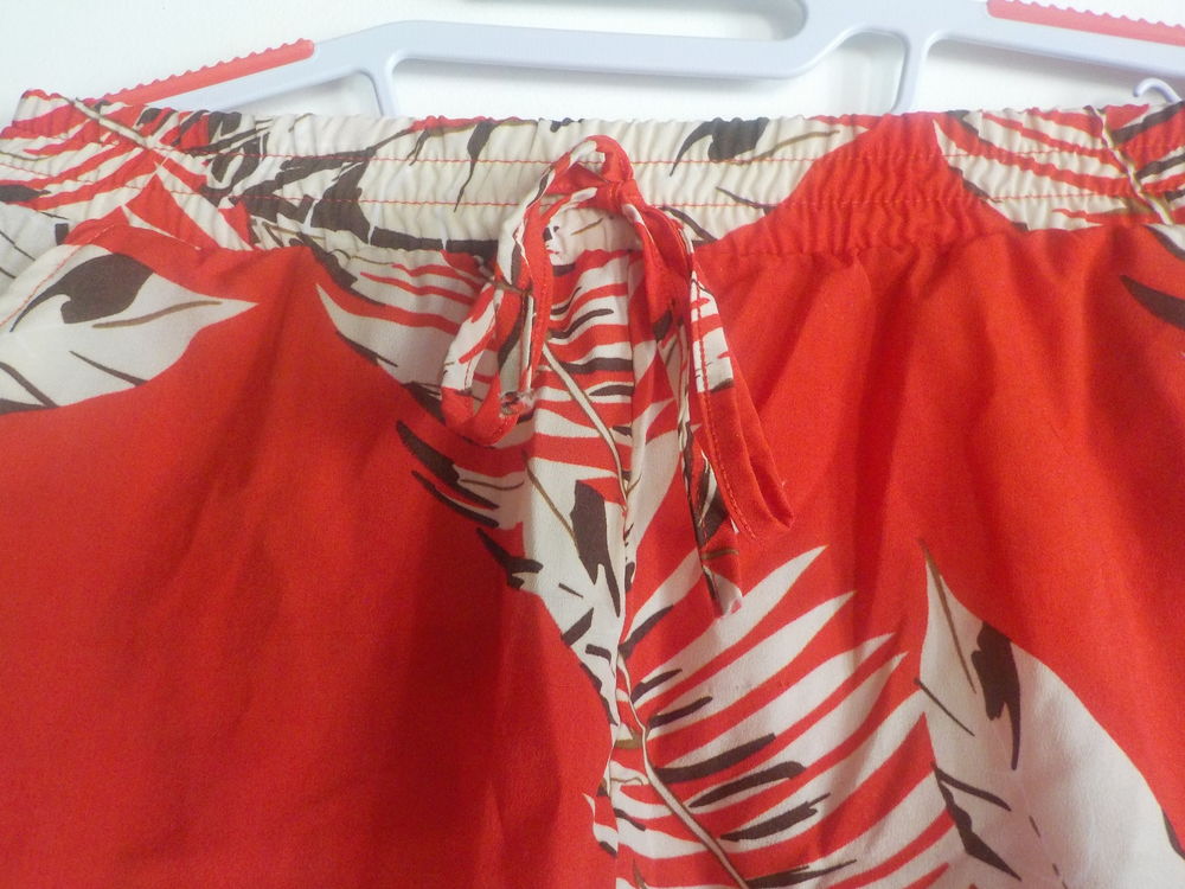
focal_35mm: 30
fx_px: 1027
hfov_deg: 60.0
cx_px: 592
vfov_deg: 46.8
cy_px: 444
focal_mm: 4.1
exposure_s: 1/25
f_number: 3.3
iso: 400
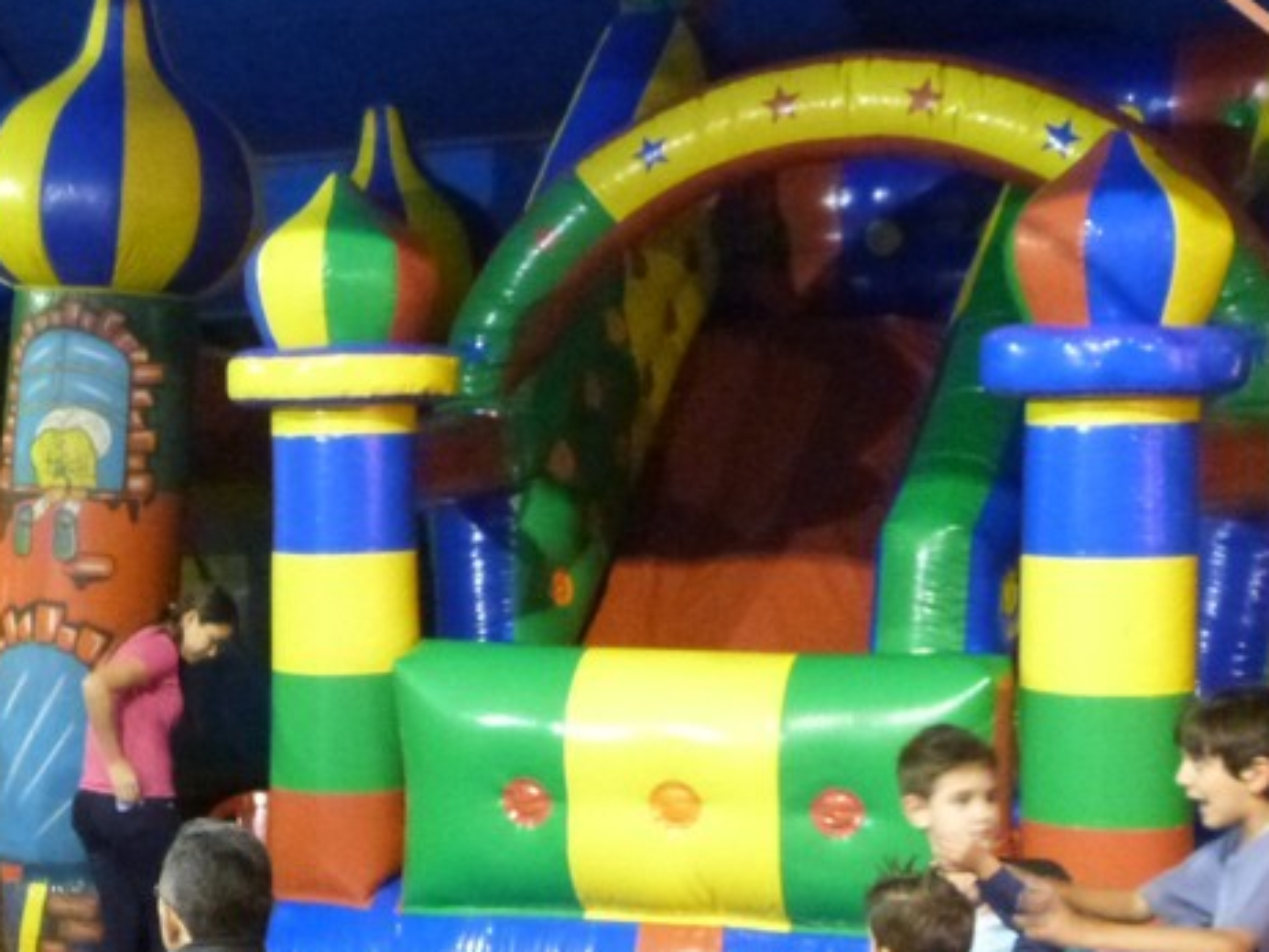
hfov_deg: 22.9
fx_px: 3008
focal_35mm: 82
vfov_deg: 18.0
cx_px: 8
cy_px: 642
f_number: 3.1
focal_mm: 6.5
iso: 800
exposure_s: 1/15
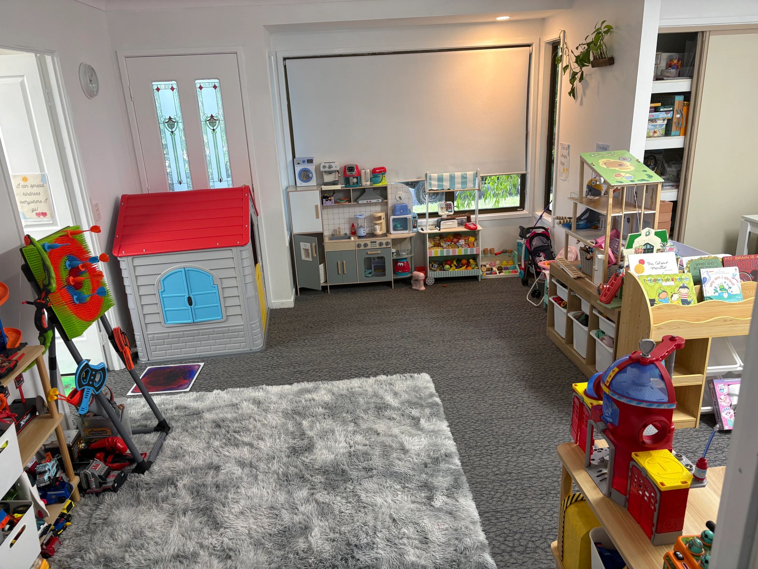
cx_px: 379
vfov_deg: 53.1
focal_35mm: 26
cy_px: 284
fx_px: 569
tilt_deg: -18.0
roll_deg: +3.8
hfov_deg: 67.3
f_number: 1.6
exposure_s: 1/50
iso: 125
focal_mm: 5.96
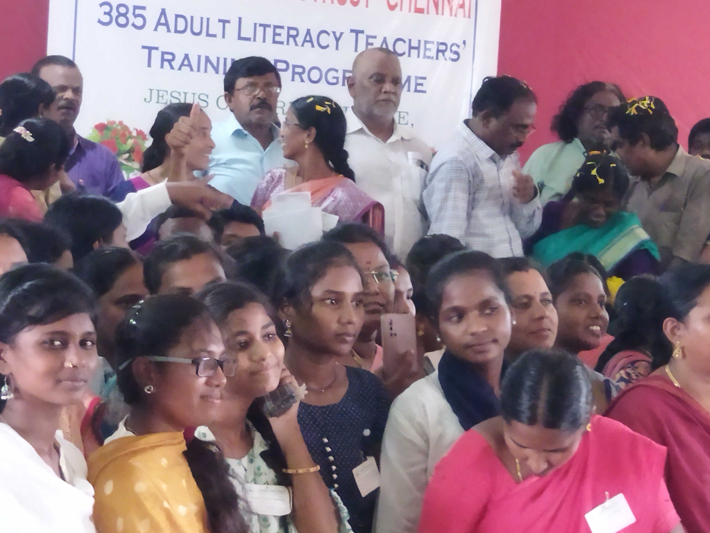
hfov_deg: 56.6
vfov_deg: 44.0
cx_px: 400
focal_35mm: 32
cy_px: 307
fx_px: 656
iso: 294
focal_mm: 4.71
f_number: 1.79
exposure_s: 1/33
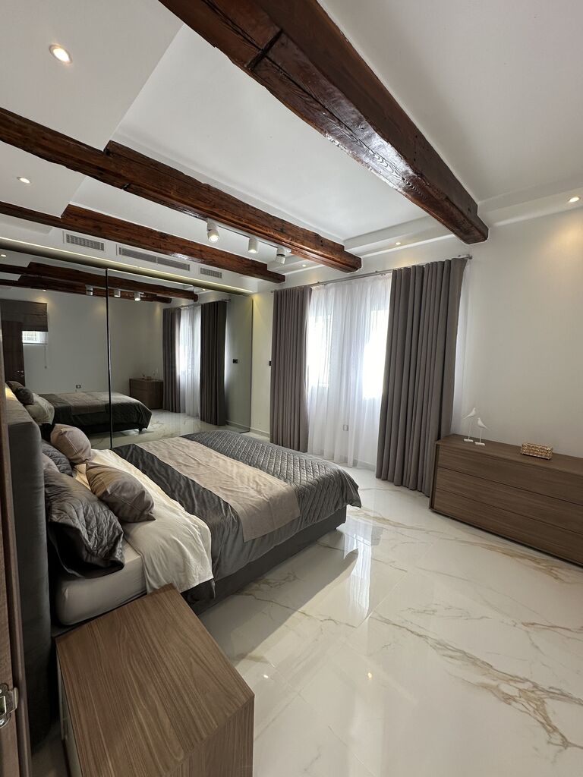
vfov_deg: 102.1
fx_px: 314
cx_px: 292
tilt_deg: -5.0
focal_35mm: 14
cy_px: 388
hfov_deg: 85.7
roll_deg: -1.7
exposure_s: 1/100
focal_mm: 2.22
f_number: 2.2
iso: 50
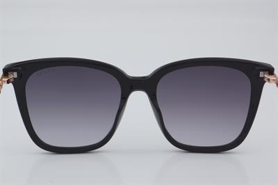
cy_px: 92
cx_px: 139
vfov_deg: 18.2
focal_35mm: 75
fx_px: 579
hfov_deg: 27.0
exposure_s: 1/4
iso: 100
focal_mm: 50
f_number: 32
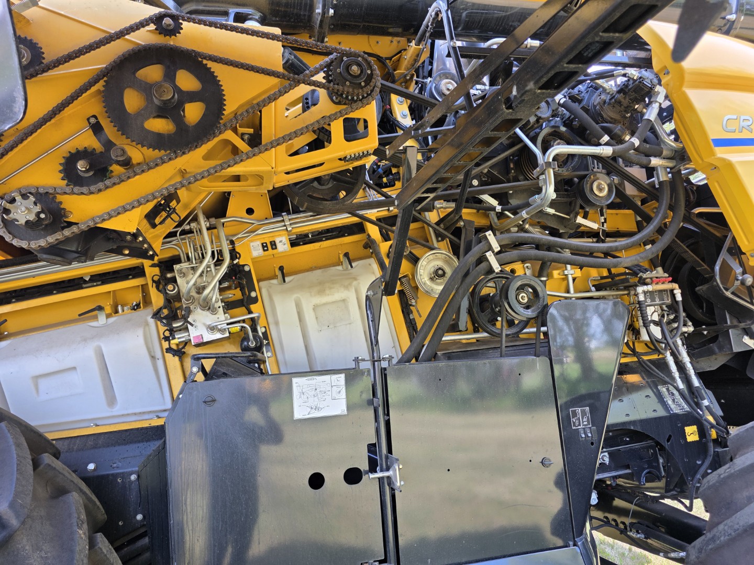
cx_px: 377
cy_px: 282
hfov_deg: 73.9
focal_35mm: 23
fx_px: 501
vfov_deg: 58.9
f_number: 1.7
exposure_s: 1/180
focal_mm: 6.3
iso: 64
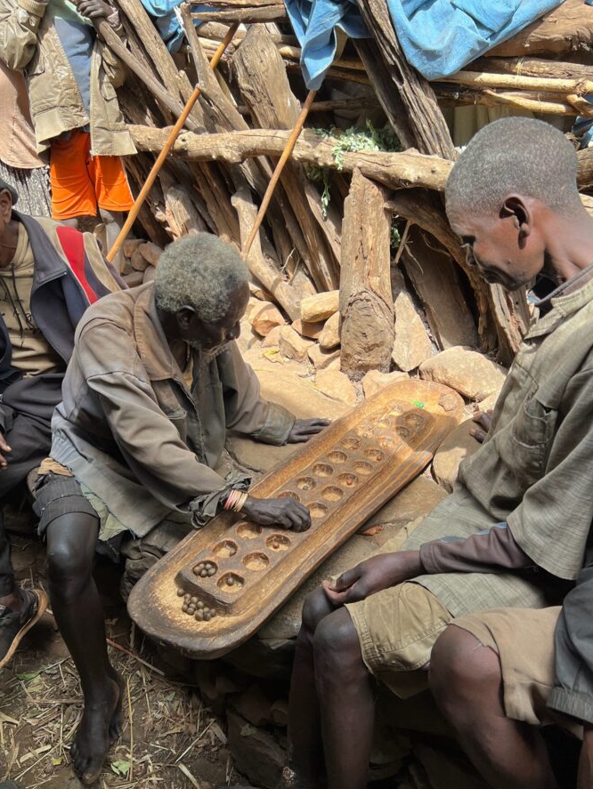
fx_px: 685
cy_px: 433
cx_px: 317
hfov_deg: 46.8
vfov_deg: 59.8
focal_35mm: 30
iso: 50
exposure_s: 1/452
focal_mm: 5.7
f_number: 1.5
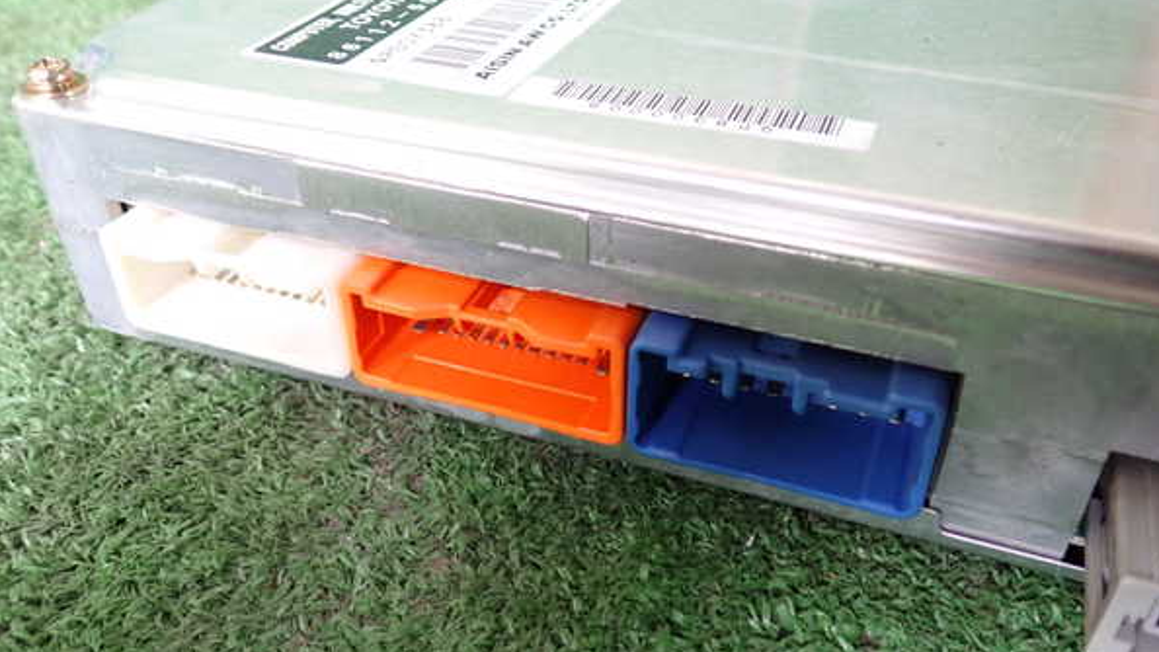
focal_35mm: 33
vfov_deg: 35.6
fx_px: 1014
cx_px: 581
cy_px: 367
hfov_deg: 59.5
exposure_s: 1/50
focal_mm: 5.4
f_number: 2.3
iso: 200
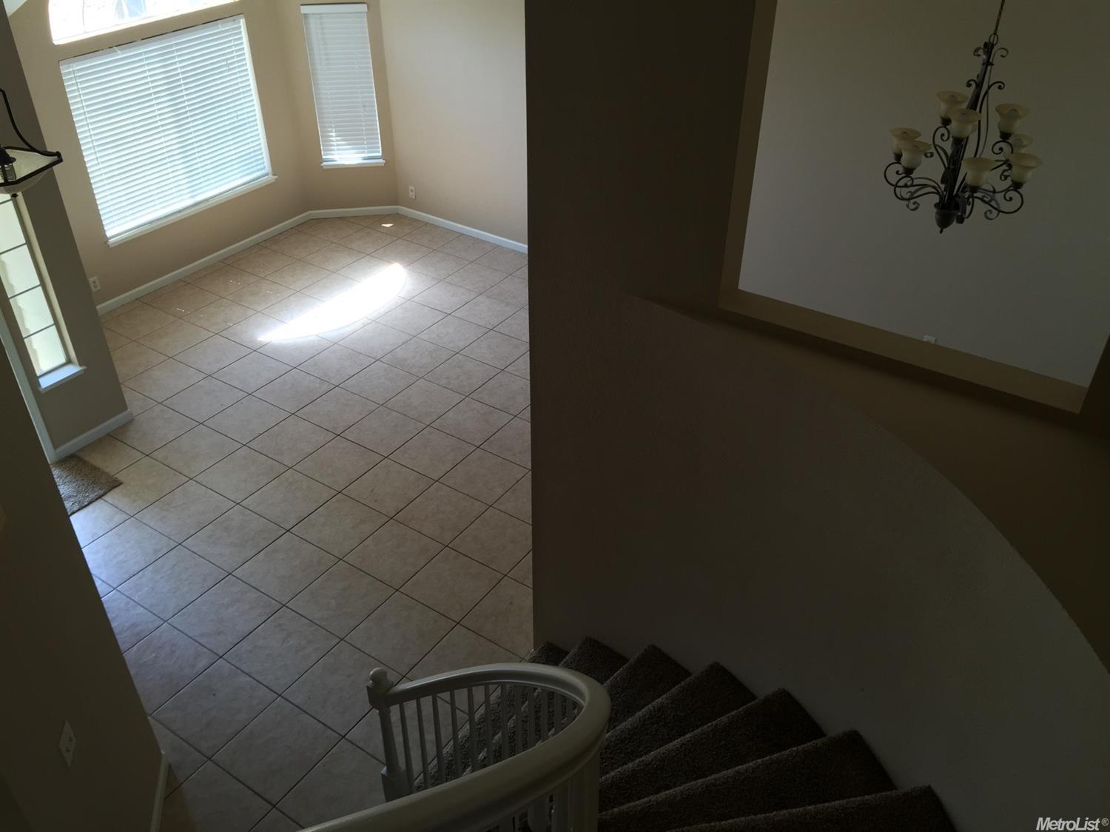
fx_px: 930
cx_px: 555
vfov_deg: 48.2
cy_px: 416
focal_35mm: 29
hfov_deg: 61.7
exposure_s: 1/60
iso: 32
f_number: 2.2
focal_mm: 4.15
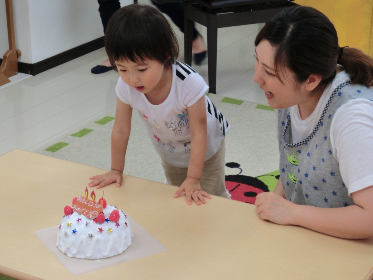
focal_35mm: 73
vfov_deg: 20.2
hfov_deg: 26.7
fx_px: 787
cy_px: 140
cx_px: 186
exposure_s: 1/60
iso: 200
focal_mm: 12.9
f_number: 4
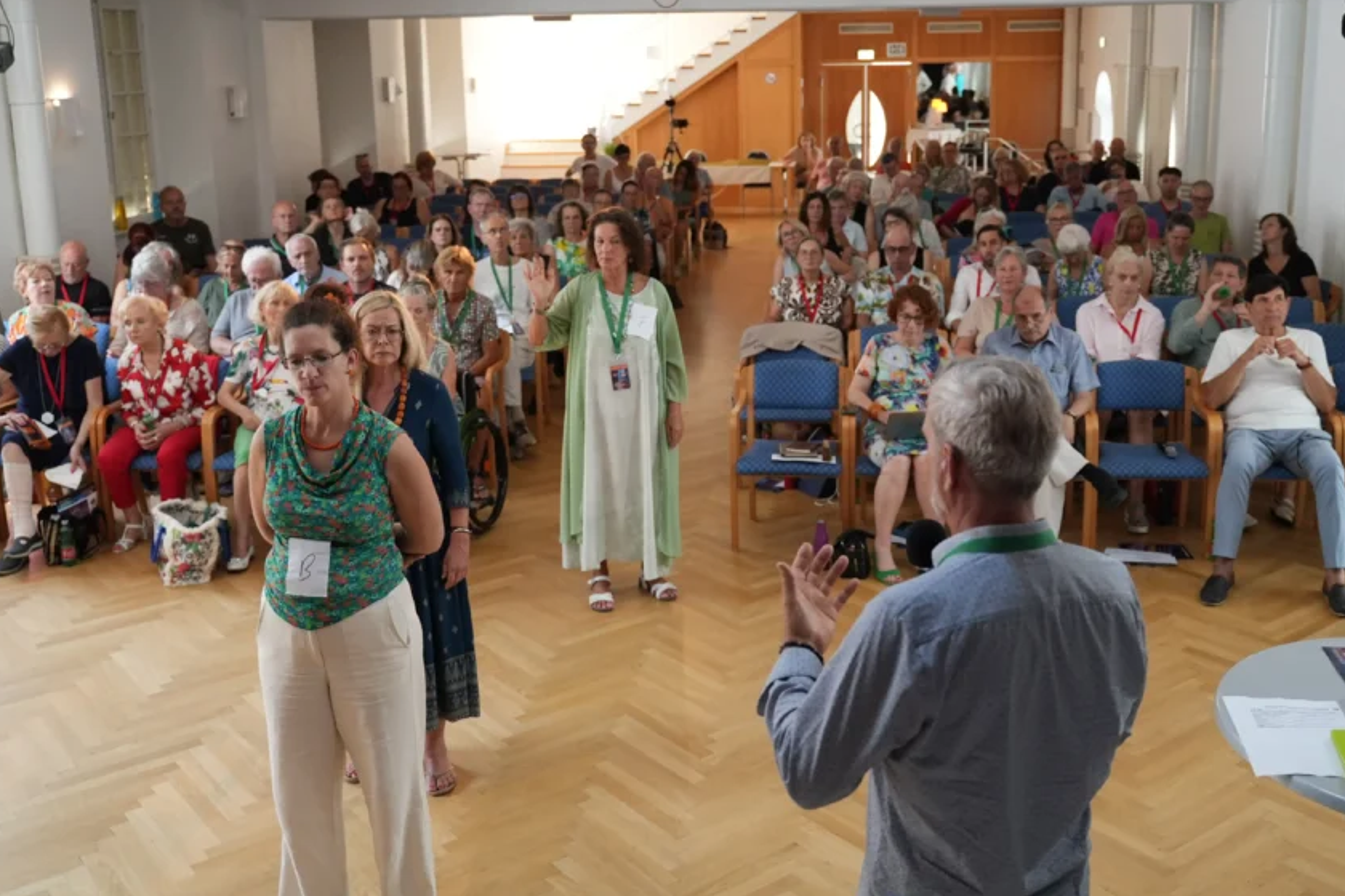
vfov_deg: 34.1
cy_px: 362
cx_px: 746
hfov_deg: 49.5
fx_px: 1457
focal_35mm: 39
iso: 2000
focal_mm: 32
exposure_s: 1/200
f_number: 2.8
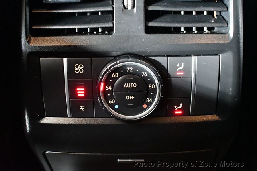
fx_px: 300
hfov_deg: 46.4
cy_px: 86
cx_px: 128
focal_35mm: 42
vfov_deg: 31.9
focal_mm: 28
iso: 12800
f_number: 4.2
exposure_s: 1/60
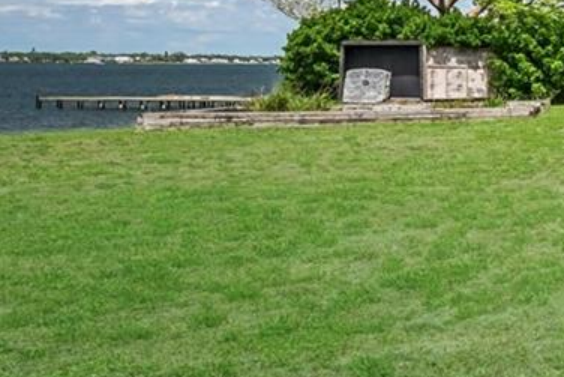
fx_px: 799
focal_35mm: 51
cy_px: 59
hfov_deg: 23.9
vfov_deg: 25.9
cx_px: 958
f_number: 8
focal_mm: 12
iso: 800
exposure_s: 1/200
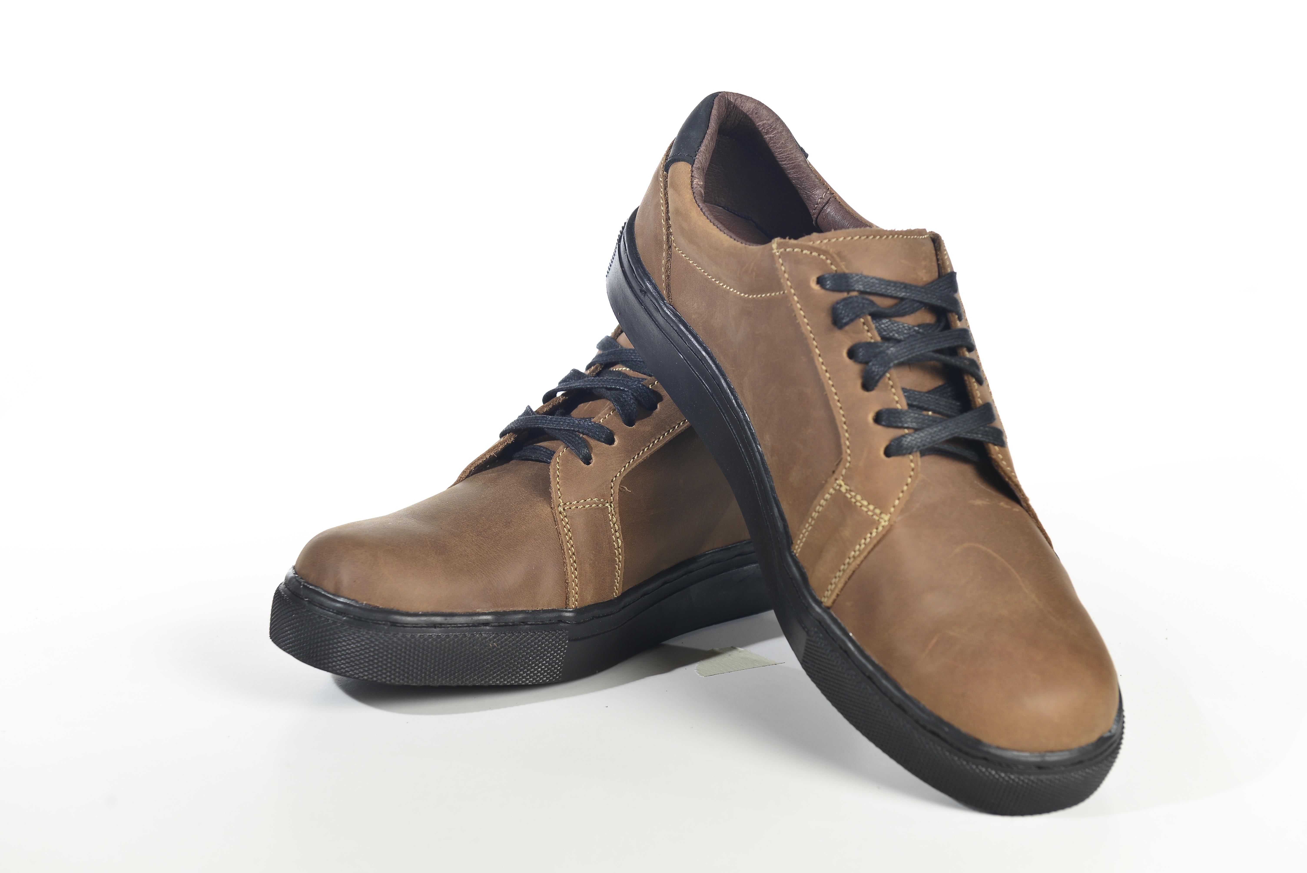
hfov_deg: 28.8
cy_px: 436
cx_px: 654
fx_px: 2542
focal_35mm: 70
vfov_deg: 19.5
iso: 250
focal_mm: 70
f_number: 8
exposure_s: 1/60
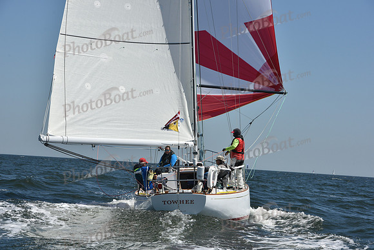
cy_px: 125
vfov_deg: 12.5
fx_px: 1143
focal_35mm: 110
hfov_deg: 18.6
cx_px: 187
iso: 250
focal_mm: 110
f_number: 10
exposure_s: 1/1250
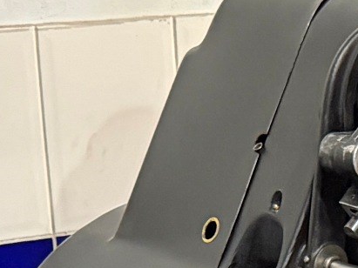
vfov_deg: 7.3
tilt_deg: -23.2
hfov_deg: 10.3
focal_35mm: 187
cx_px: 522
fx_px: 1933
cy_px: 722
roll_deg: -0.7
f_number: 1.78
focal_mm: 6.76
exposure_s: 1/50
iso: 640
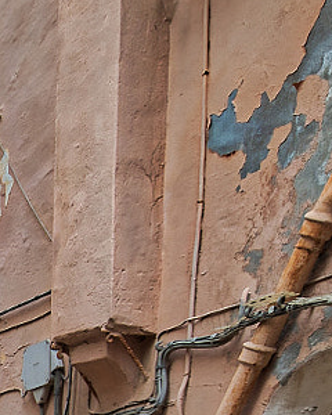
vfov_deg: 21.1
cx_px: -389
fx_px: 921
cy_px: 636
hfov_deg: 15.2
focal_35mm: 75
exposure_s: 1/100
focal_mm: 15
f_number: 8
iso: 400
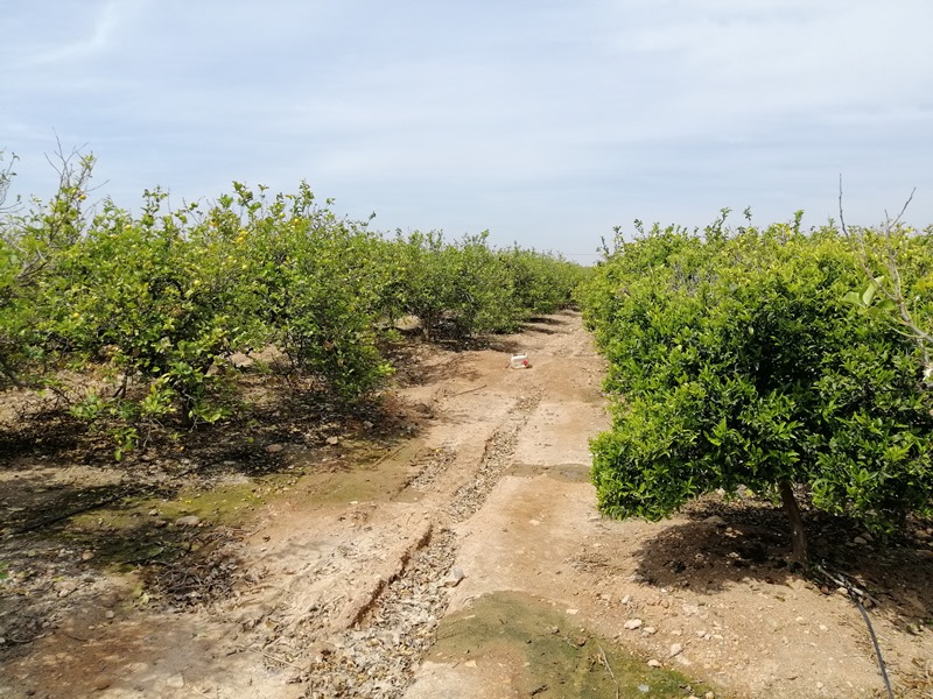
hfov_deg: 65.3
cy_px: 350
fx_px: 728
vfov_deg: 51.4
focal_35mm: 27
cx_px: 466
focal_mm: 3.95
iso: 50
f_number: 1.8
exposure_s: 1/1414
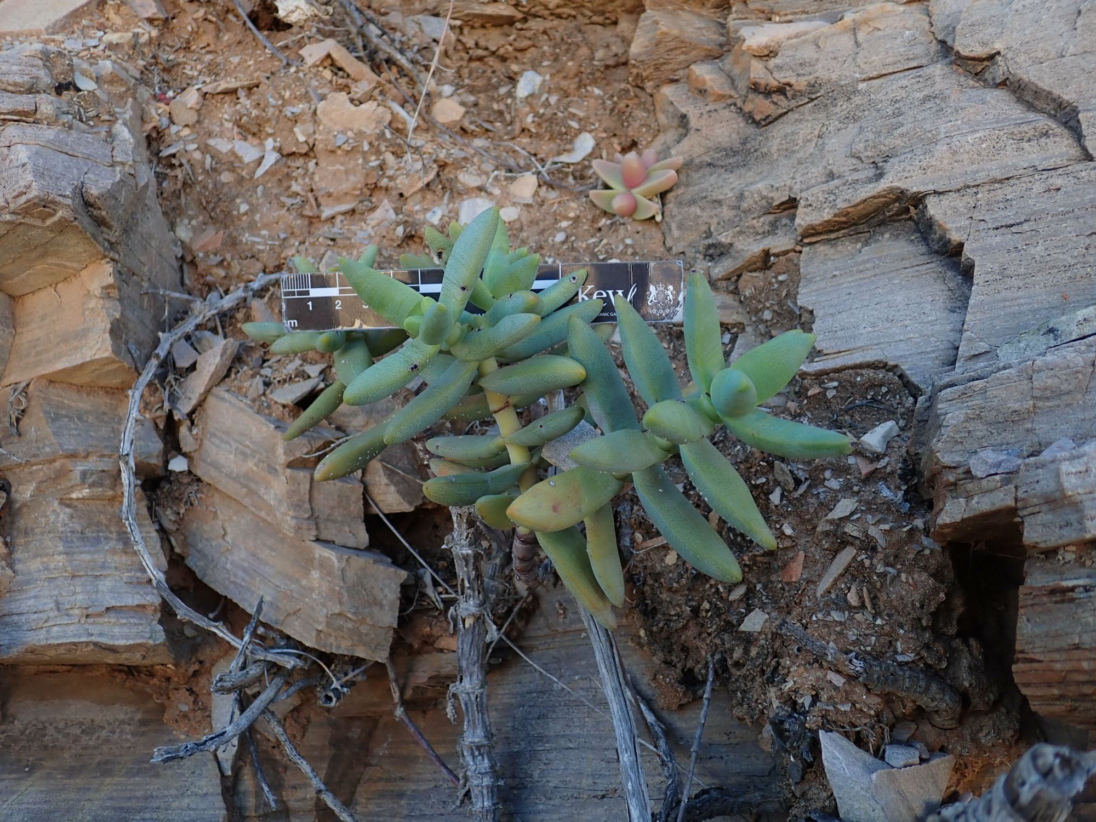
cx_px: 548
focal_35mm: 30
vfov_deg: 46.8
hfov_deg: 60.0
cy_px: 411
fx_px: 950
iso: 100
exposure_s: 1/200
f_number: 2.3
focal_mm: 5.5
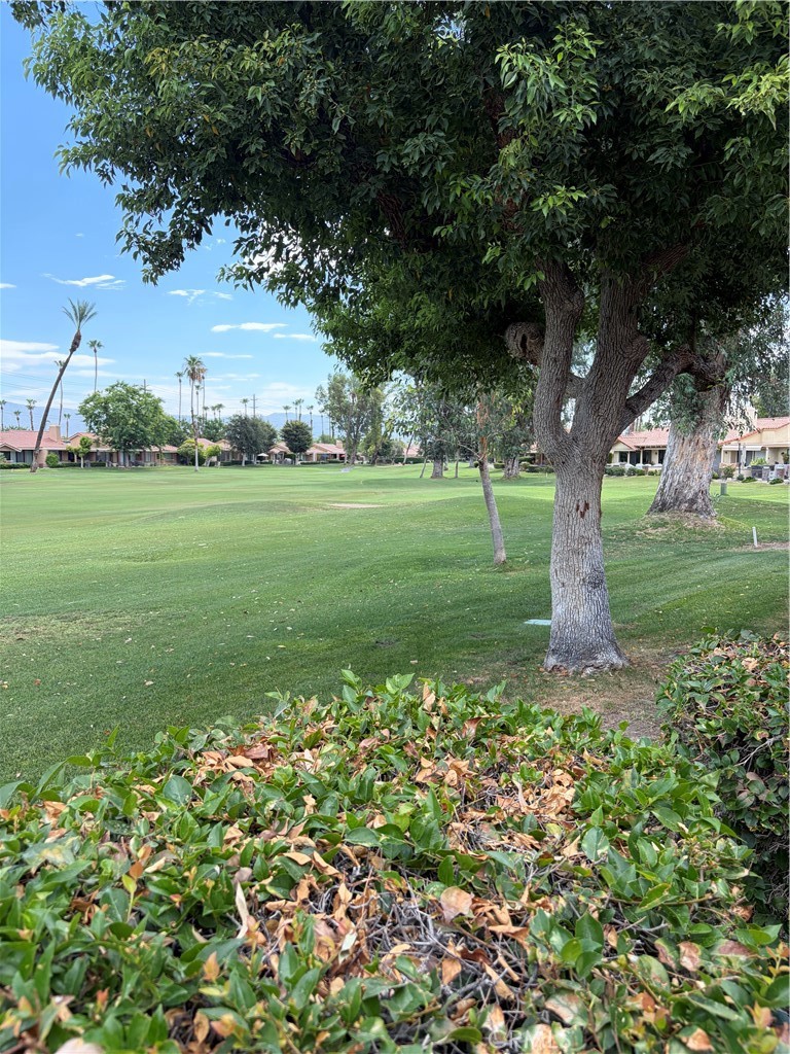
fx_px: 791
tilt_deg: -6.4
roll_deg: +0.0
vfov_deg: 67.3
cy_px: 527
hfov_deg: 53.1
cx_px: 395
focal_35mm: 26
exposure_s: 1/973
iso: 64
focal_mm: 5.96
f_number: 1.6
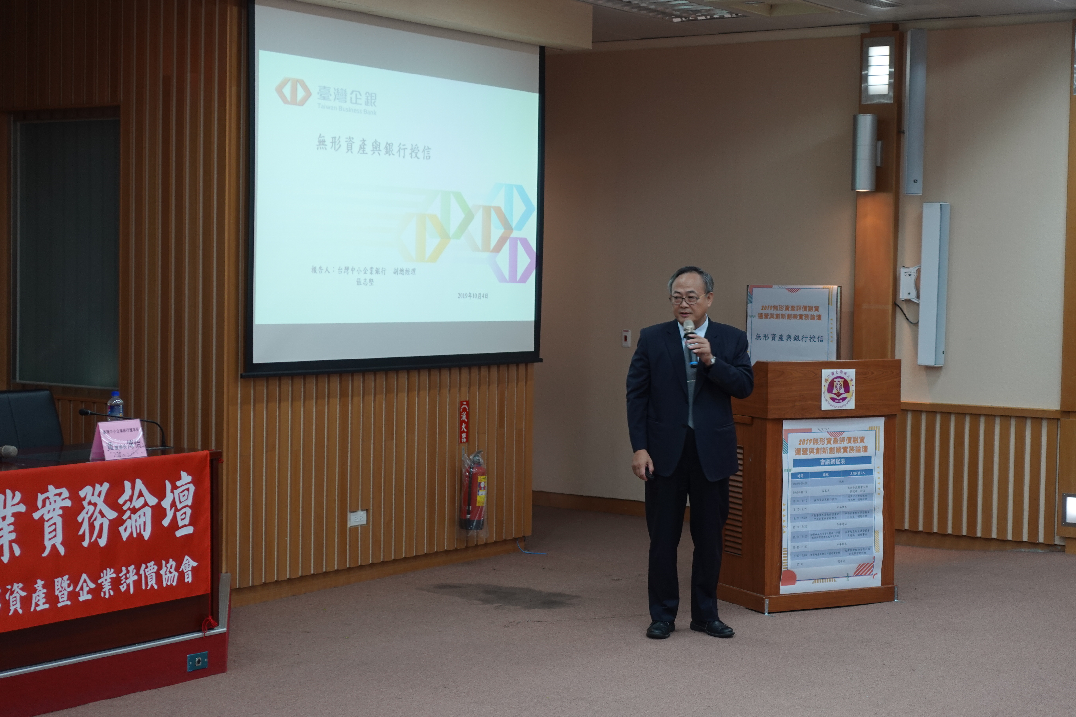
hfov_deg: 31.9
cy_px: 358
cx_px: 538
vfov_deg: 21.6
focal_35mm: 63
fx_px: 1883
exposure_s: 1/30
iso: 125
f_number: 2.8
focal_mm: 22.95
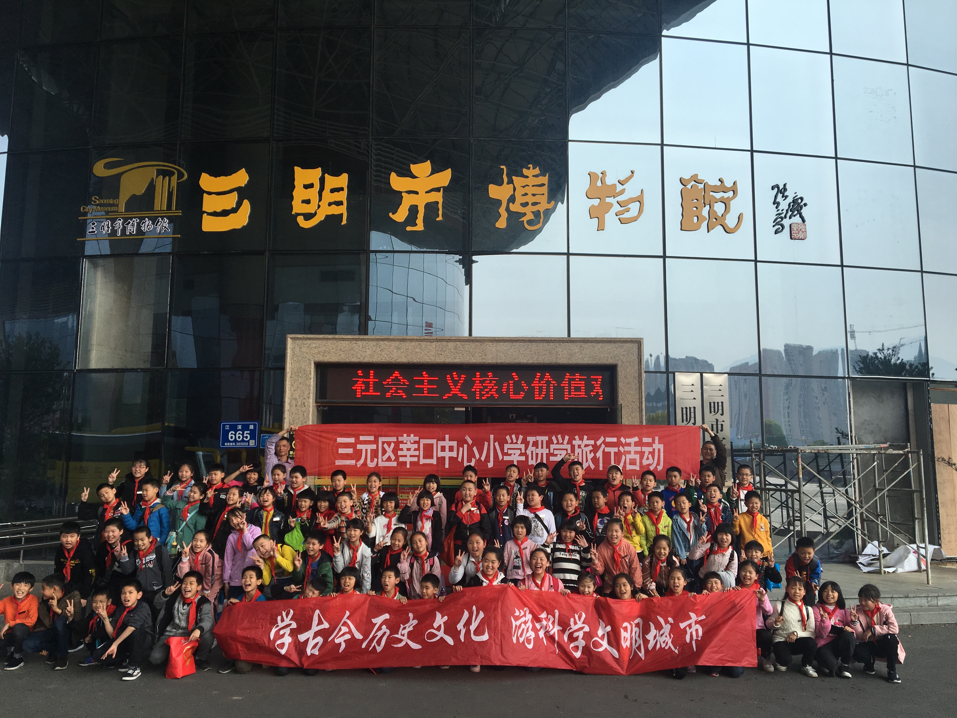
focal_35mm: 29
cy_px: 359
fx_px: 802
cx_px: 478
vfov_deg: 48.2
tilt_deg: +8.2
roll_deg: -0.2
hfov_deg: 61.7
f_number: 2.2
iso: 25
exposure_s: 1/927
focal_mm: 4.15
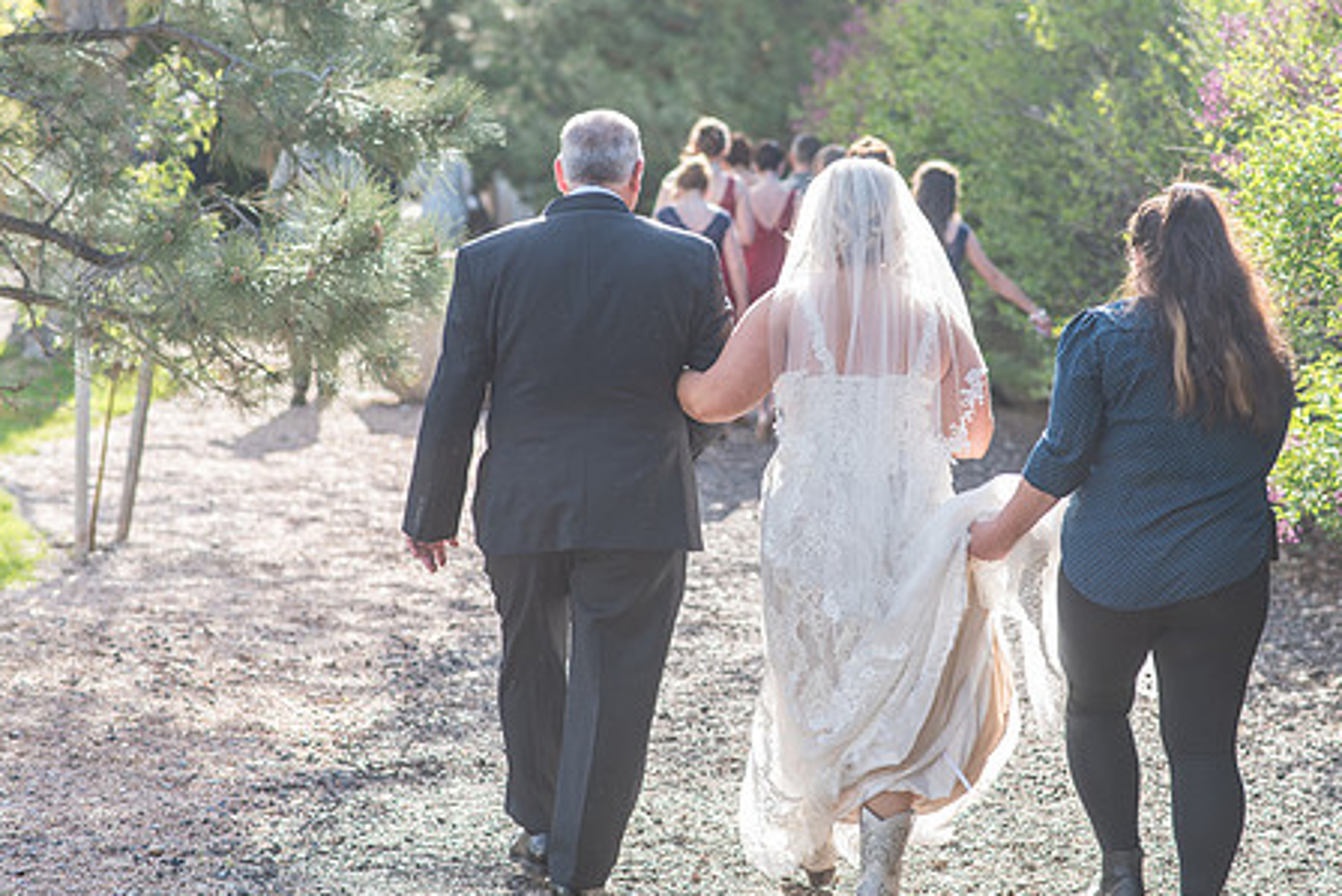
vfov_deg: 12.5
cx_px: 785
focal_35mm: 110
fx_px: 4102
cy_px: 343
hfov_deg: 18.6
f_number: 3.5
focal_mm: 85
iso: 100
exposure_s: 1/200
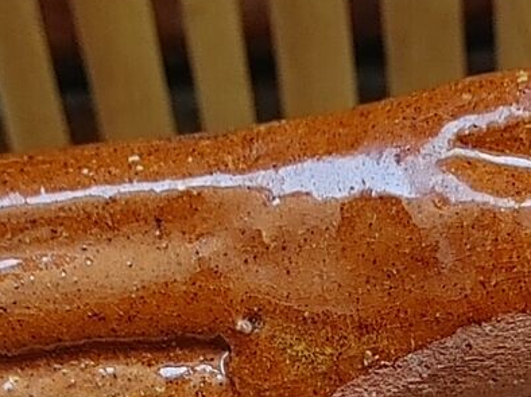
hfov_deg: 14.9
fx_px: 2024
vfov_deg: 10.4
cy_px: 775
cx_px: 418
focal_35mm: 132
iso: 100
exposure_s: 1/100
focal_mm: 4.81
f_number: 1.8
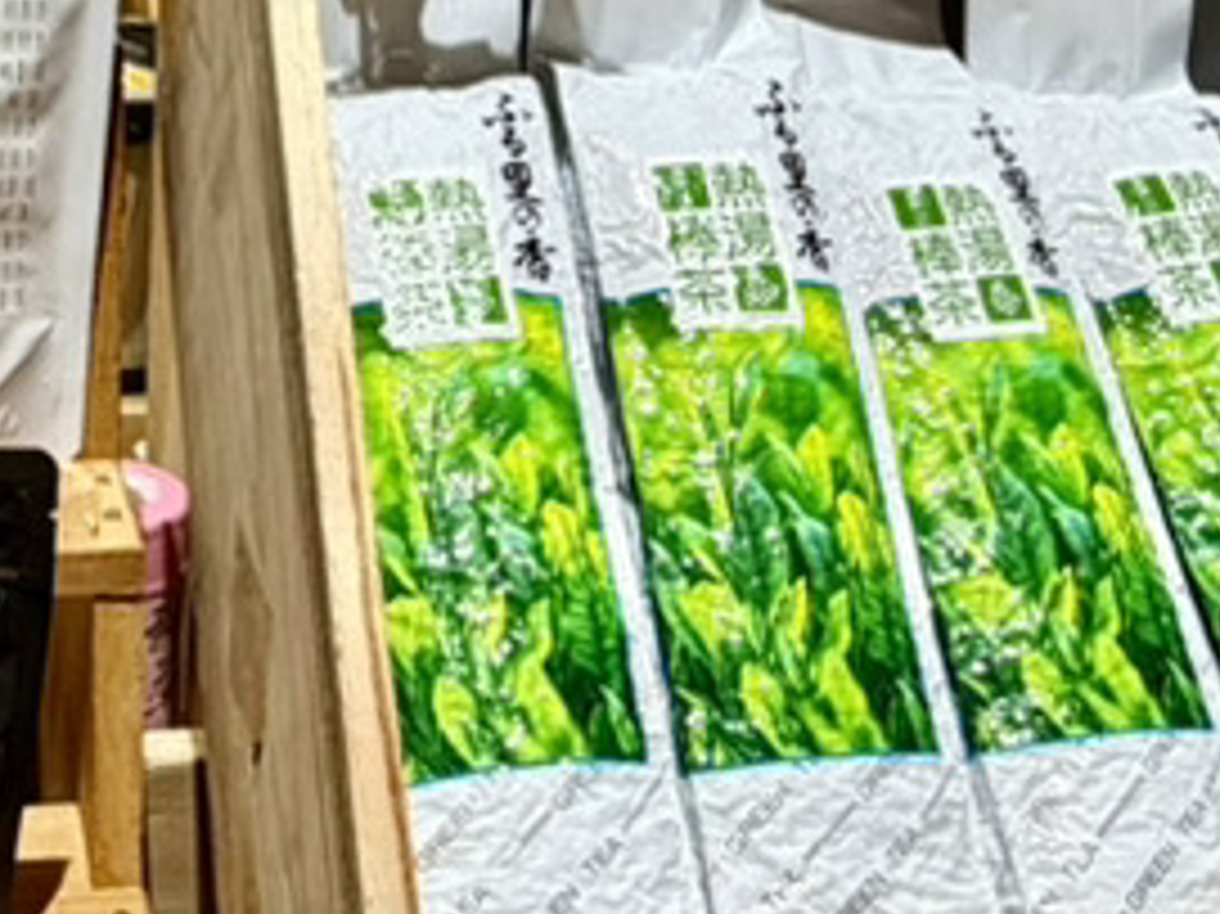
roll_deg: -4.5
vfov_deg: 23.6
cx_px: 383
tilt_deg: -20.2
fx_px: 2184
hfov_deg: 30.9
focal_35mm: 62
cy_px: 324
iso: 125
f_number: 2.2
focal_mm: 2.22
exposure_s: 1/83
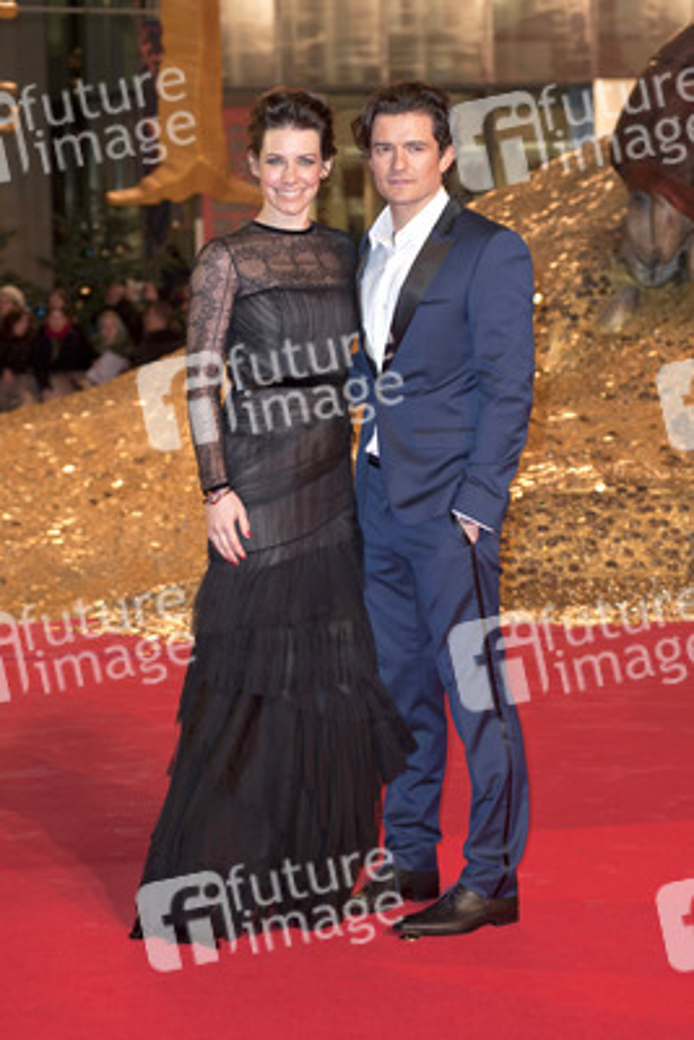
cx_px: 347
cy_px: 520
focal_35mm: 86
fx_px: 2484
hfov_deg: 15.9
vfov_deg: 23.6
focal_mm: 86
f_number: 5.6
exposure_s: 1/160
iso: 1000
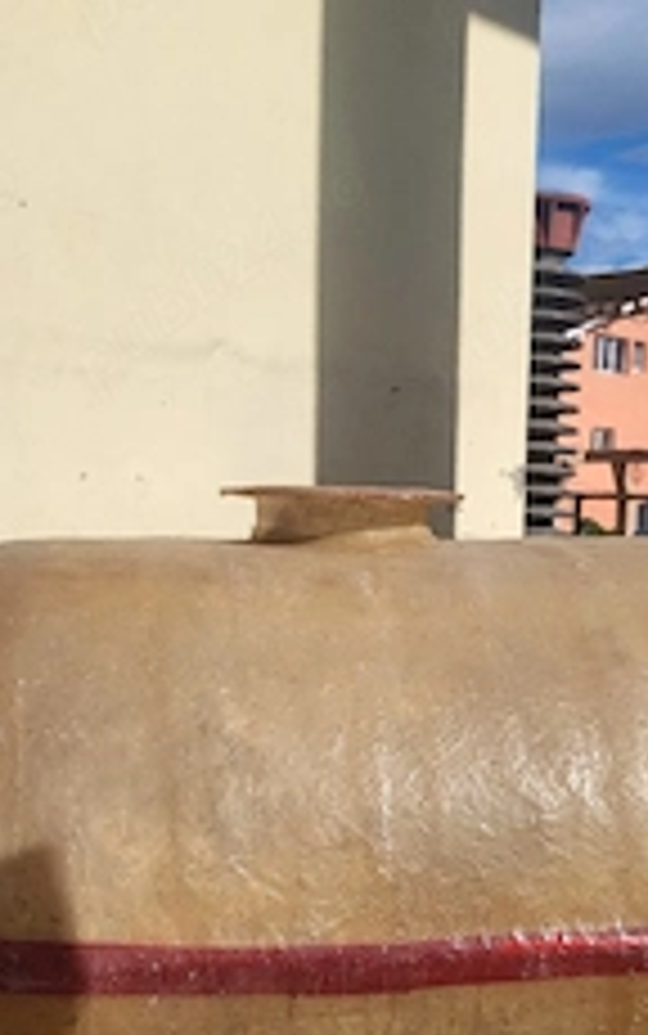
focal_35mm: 48
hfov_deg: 26.9
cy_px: 680
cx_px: 310
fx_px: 1355
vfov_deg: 41.3
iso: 40
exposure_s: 1/5000
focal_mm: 5.4
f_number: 1.8
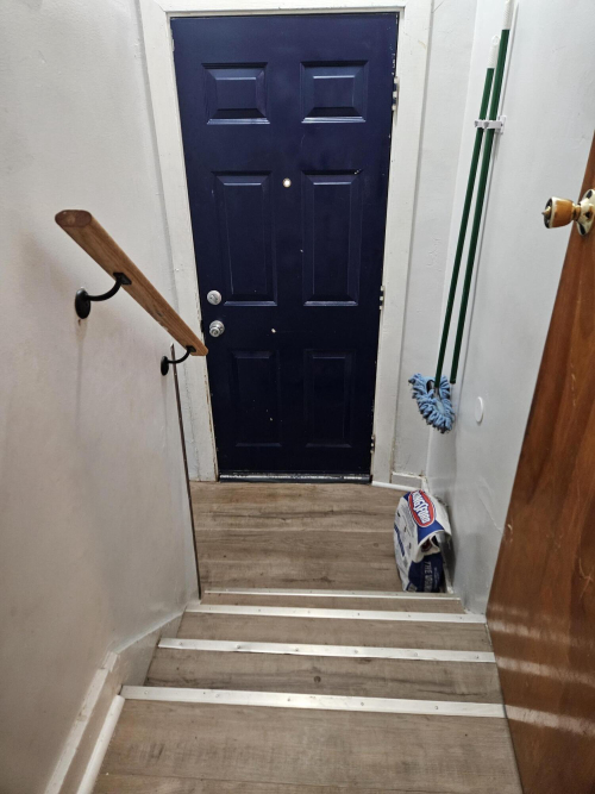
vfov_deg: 73.9
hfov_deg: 58.9
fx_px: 527
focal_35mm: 23
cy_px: 397
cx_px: 298
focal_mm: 5.4
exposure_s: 1/24
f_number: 1.8
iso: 640
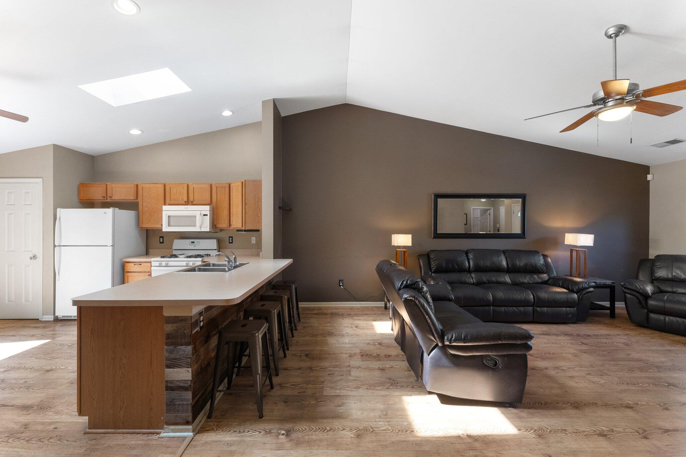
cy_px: 228
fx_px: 267
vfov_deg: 81.2
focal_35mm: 14
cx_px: 343
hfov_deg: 104.3
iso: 3200
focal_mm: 14
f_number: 9
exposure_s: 1/15
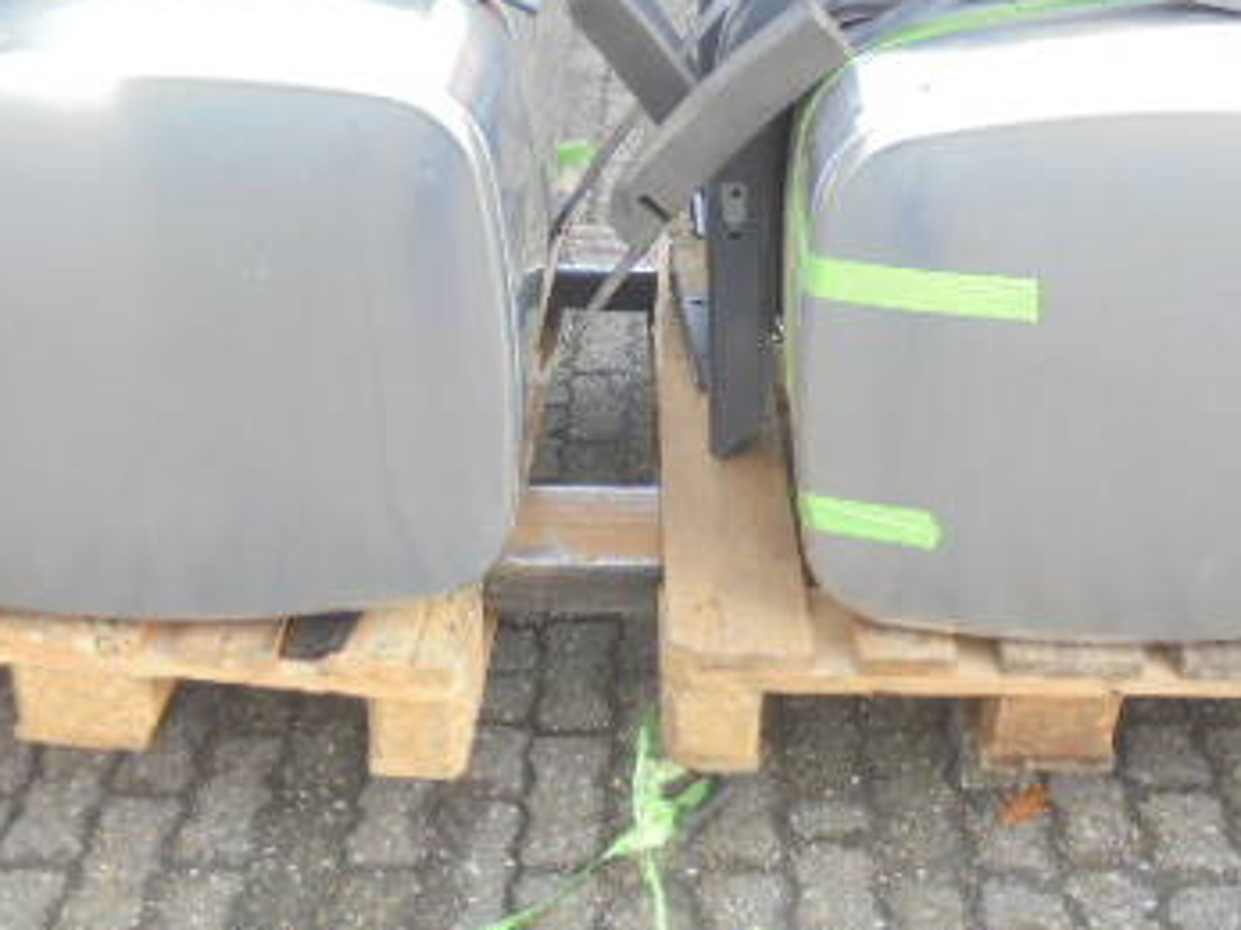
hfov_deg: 39.7
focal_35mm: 48
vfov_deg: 30.0
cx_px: 615
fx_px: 1720
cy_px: 297
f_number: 3.5
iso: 100
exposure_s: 1/100
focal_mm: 4.6
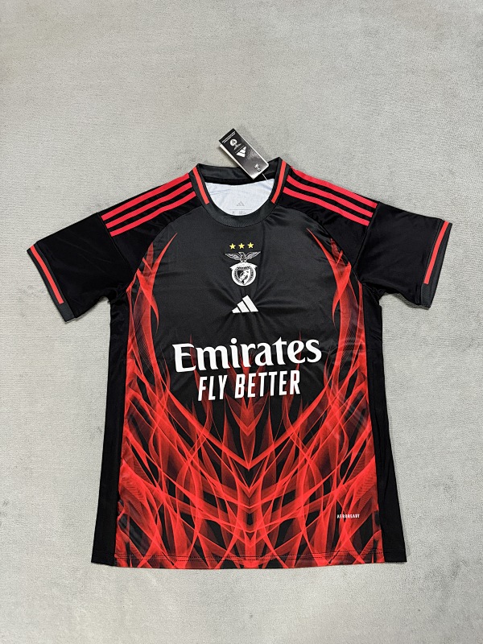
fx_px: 446
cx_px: 242
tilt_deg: -79.2
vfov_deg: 71.6
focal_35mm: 24
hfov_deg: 56.8
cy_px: 322
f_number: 1.78
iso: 500
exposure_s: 1/60
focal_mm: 6.76
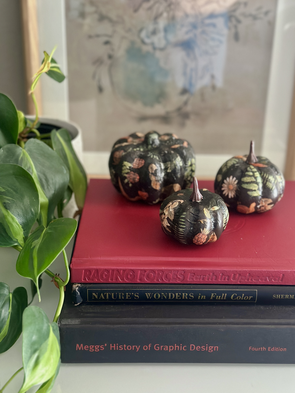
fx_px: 545
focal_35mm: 48
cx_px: 148
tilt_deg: -26.5
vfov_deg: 39.7
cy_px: 196
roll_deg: -1.3
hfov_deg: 30.3
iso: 800
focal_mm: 6.86
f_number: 1.78
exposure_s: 1/40
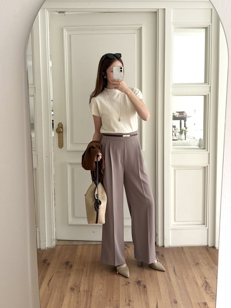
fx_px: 231
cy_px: 154
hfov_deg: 53.1
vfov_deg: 67.3
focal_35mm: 26
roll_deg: -0.9
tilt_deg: -12.7
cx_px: 116
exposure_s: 1/60
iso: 160
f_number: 1.6
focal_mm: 5.96
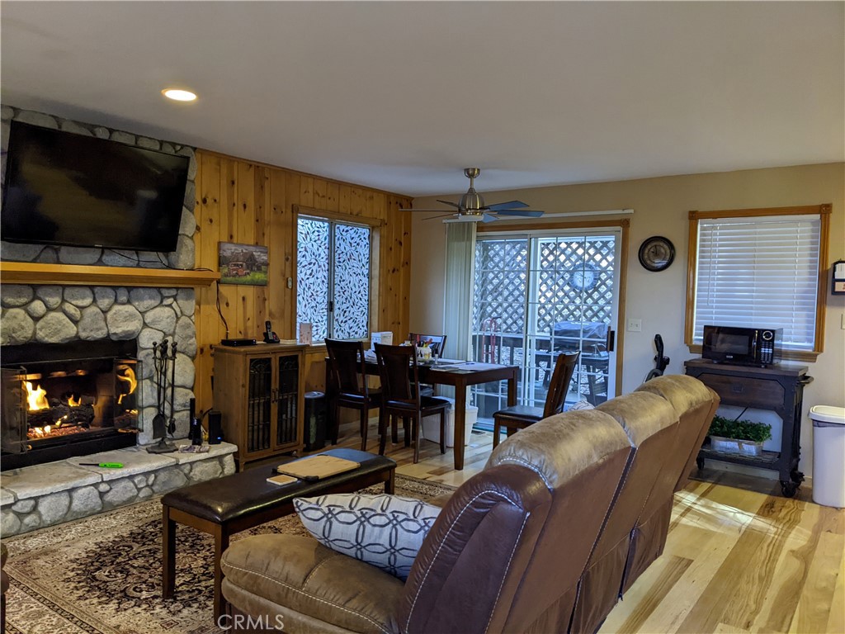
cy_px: 317
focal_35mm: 27
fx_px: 659
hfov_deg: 65.3
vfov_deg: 51.4
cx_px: 422
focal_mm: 4.38
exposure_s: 1/60
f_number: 1.73
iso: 297
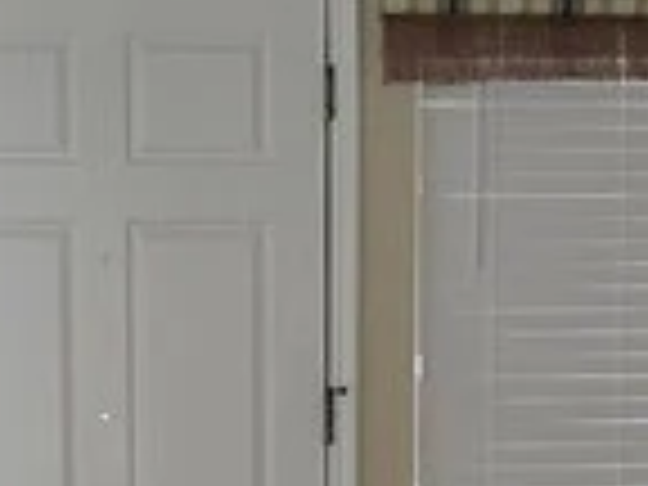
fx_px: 3070
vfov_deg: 8.8
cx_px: 202
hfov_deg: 12.0
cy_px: 788
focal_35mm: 164
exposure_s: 1/120
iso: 500
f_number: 1.7
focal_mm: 6.3
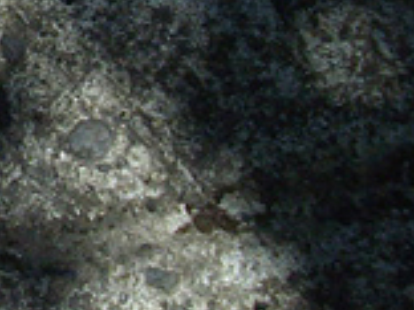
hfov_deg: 9.2
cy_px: -315
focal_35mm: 202
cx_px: -390
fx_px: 2416
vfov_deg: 7.1
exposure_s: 1/320
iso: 80
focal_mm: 6.2
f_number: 5.6
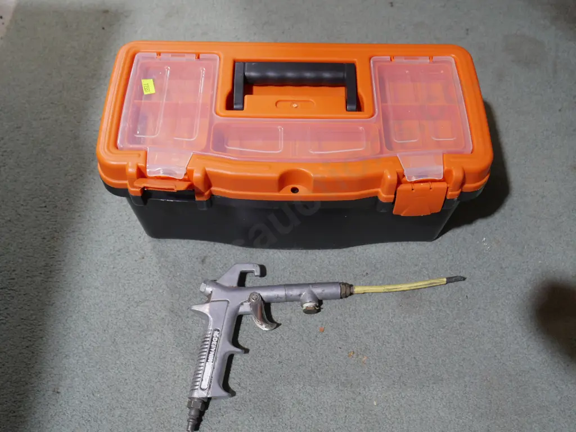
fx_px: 632
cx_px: 288
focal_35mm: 38
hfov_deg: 49.0
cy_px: 216
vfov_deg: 37.7
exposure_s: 1/60
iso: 500
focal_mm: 19
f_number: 4.1
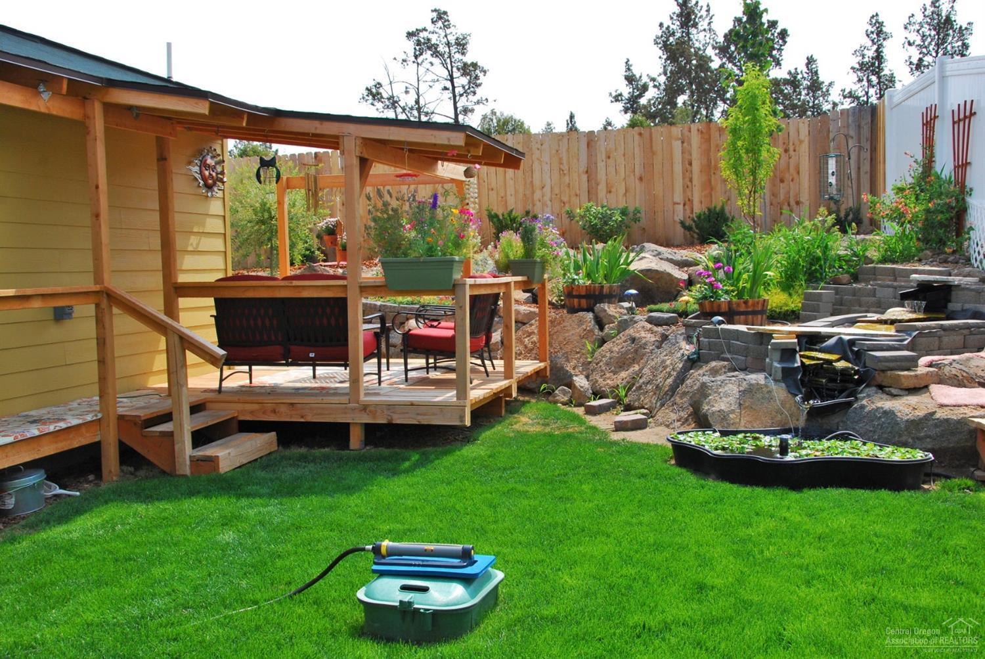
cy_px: 330
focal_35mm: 36
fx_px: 986
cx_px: 492
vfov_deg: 36.9
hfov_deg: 53.1
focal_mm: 24
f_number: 10
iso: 400
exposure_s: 1/400
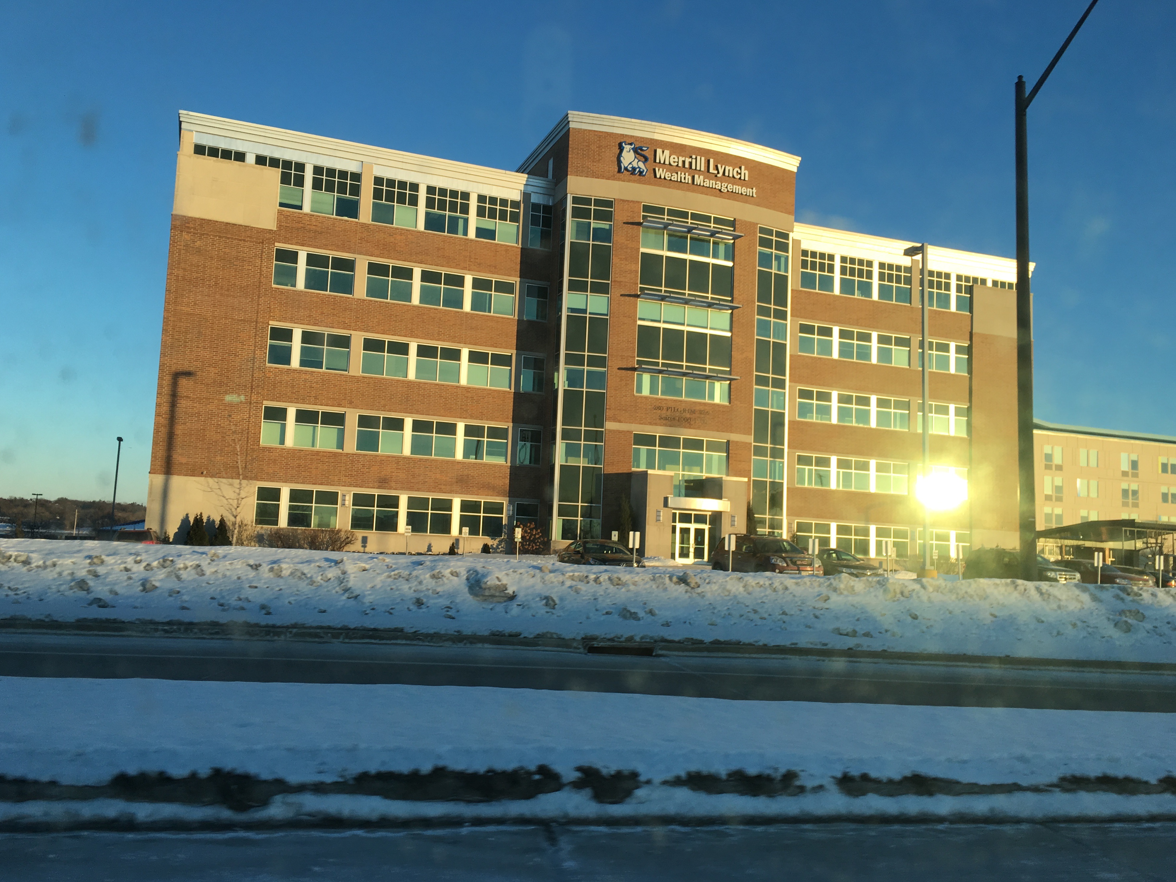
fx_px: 1019
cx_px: 576
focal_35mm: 30
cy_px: 446
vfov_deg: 46.8
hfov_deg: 60.0
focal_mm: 4.15
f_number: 2.2
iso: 25
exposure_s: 1/574
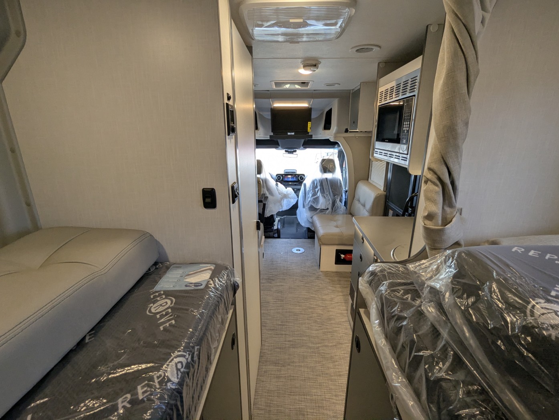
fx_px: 259
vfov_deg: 78.2
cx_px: 280
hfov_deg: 94.4
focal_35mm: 16
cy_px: 210
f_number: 2.2
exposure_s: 1/168
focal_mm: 2.35
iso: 175
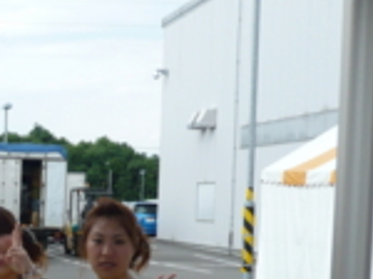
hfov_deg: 17.5
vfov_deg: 13.5
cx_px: -87
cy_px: 309
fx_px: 1151
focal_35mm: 107
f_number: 3.3
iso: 100
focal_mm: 6.6
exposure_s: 1/500
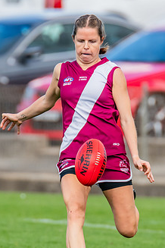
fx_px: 8456
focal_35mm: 1230
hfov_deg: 1.1
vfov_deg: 1.7
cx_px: 88
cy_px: 118
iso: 800
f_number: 5.6
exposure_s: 1/1600
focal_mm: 420
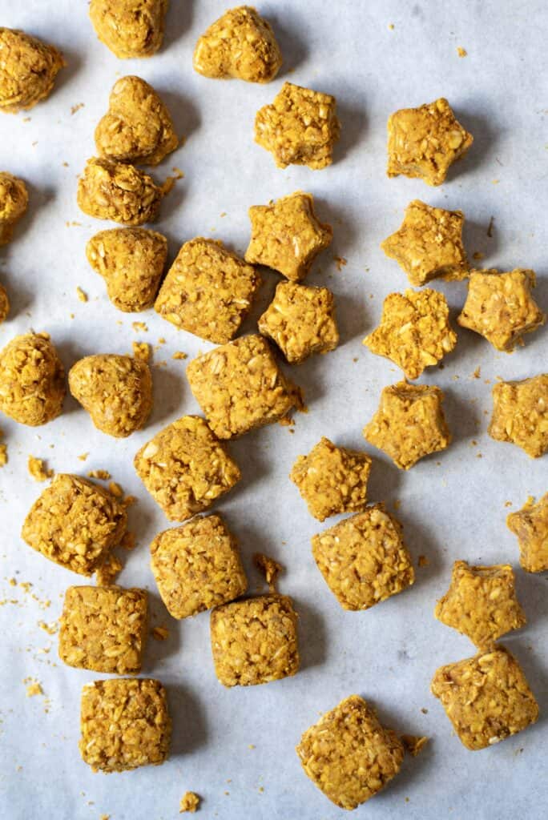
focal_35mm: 50
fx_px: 1140
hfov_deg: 27.0
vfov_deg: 39.6
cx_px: 274
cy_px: 410
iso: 1000
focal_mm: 50
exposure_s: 1/500
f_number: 3.2
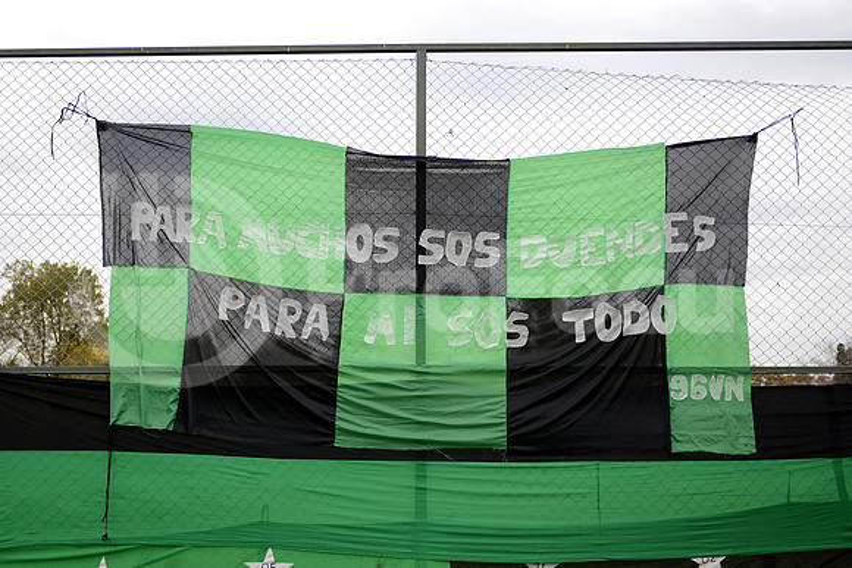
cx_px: 426
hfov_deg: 43.6
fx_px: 1065
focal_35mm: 45
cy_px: 284
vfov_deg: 29.9
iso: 400
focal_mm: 45
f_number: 2.8
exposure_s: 1/2000
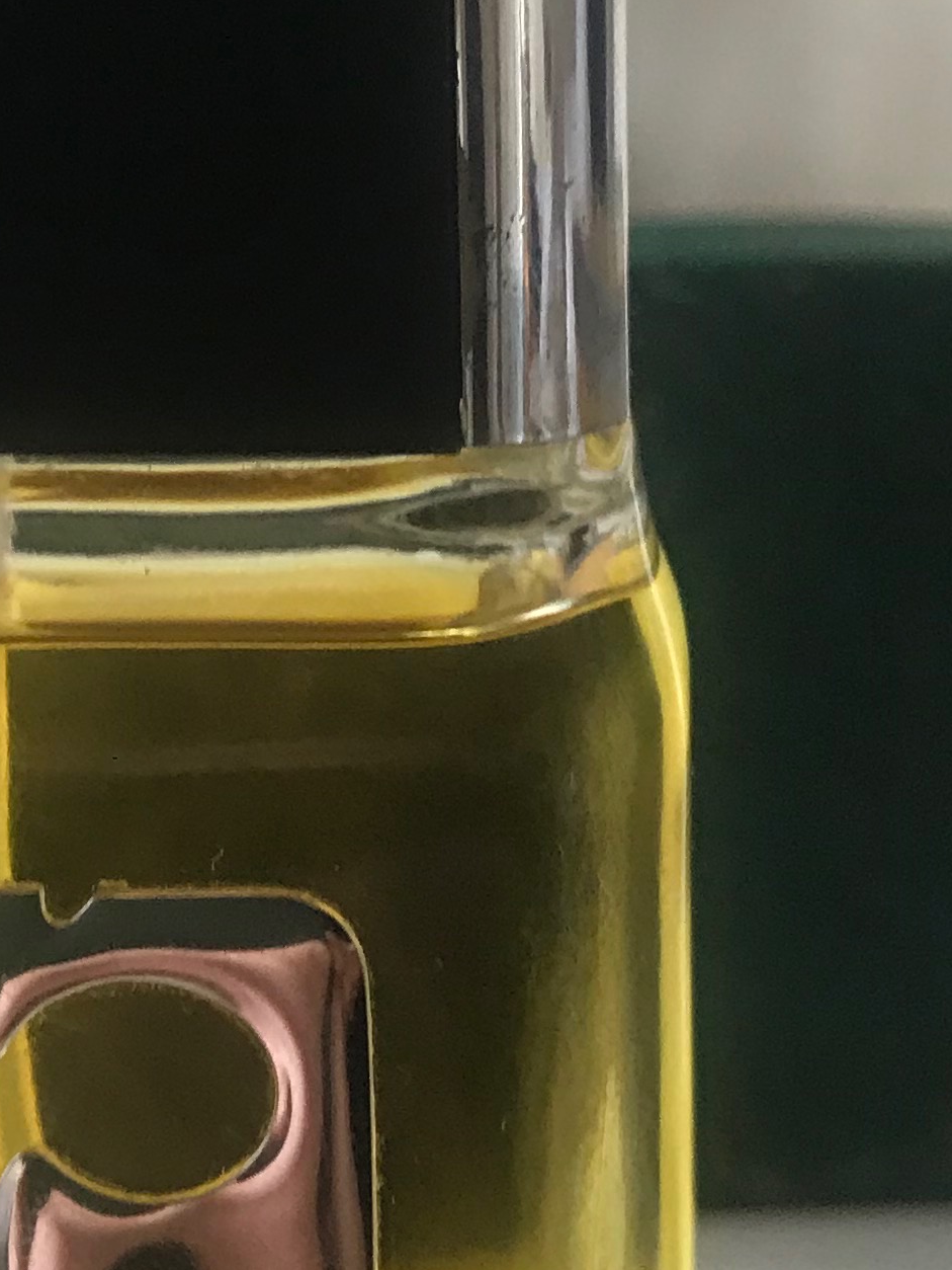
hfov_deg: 16.3
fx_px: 3299
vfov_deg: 21.8
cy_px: 577
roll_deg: +2.5
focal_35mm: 90
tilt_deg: -6.6
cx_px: 242
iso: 40
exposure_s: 1/24
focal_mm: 3.99
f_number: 1.8
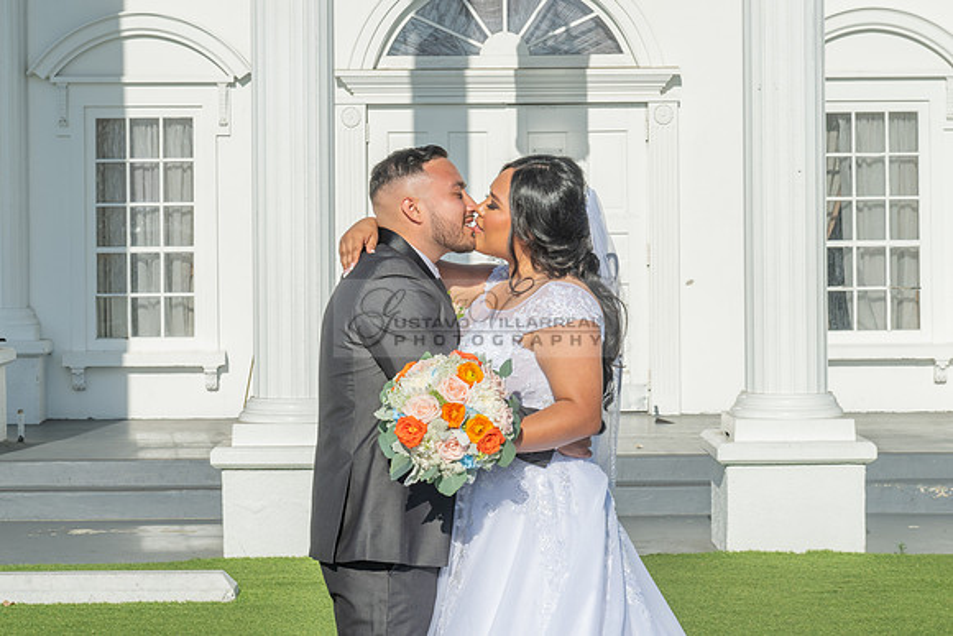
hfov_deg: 22.1
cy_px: 240
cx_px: 477
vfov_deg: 14.8
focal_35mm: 92
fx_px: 2438
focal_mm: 70
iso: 200
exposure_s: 1/200
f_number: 16
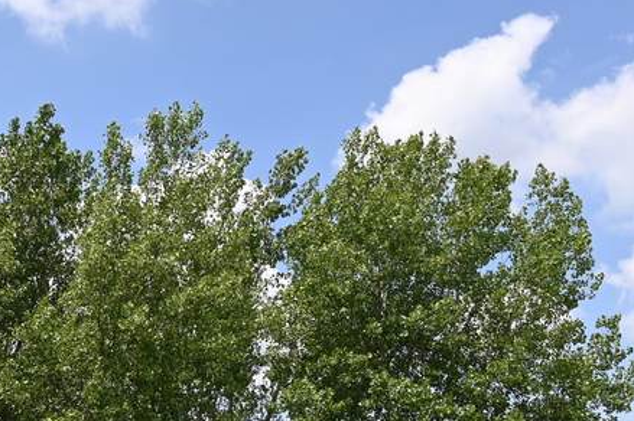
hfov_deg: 26.9
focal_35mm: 70
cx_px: -32
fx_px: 1232
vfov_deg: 18.5
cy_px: 495
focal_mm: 16
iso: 100
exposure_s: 1/400
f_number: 7.1
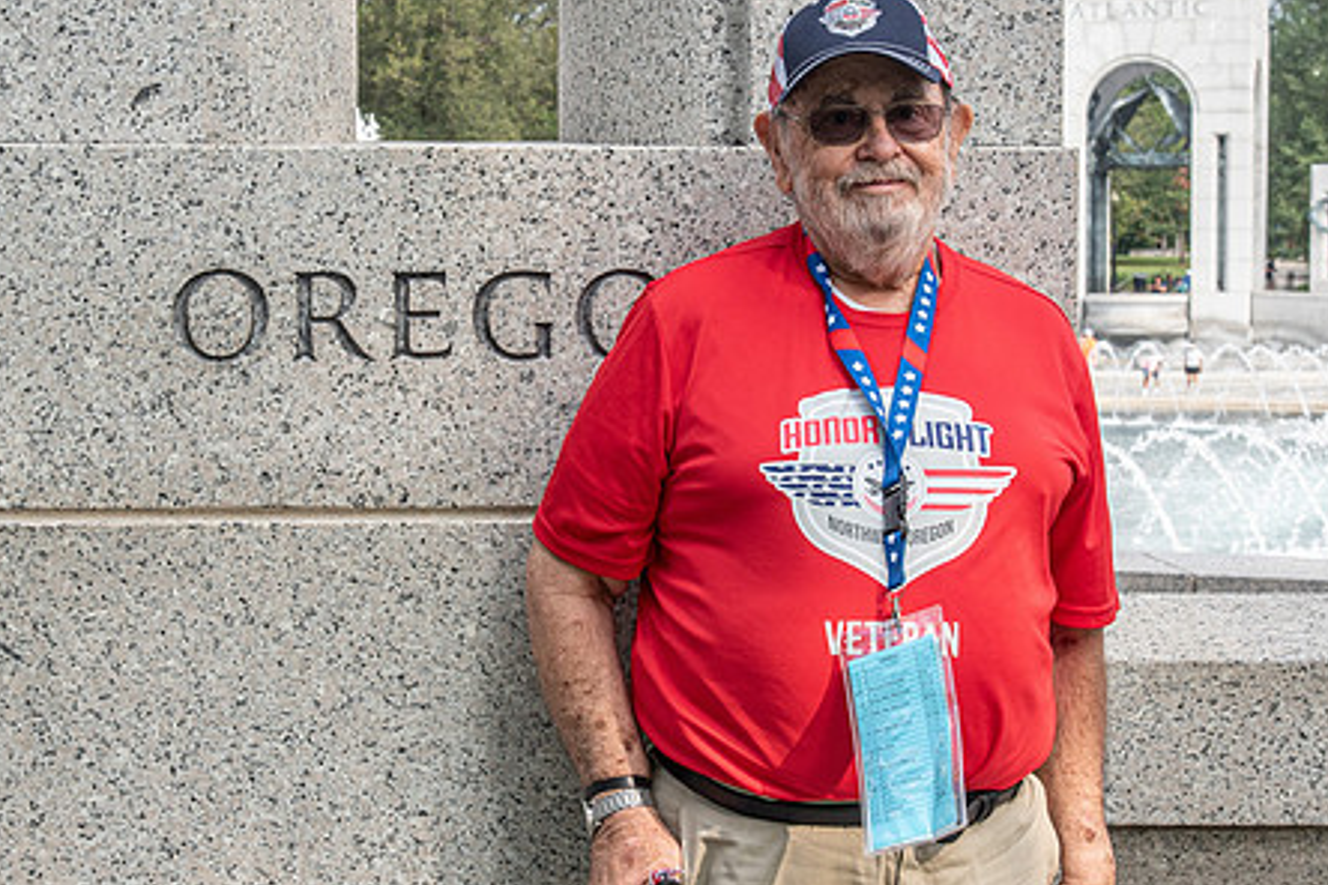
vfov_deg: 15.2
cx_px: 505
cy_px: 327
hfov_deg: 22.6
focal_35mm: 90
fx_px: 3320
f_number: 10
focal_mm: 52
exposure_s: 1/160
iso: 320
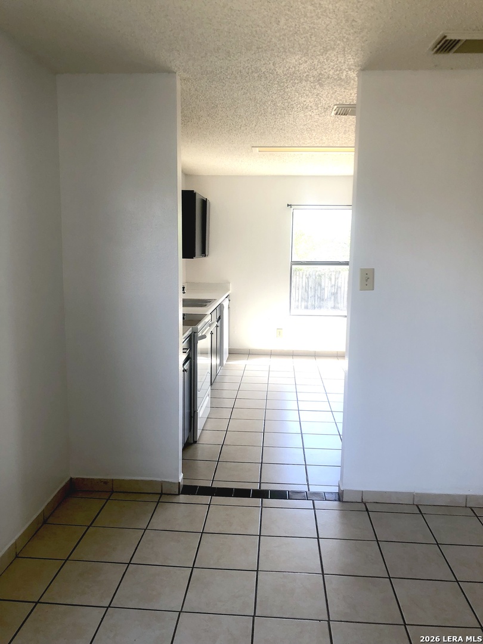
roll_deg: -2.4
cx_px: 242
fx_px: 521
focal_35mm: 28
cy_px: 322
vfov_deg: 63.4
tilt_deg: -7.2
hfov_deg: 49.7
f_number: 1.8
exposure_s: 1/120
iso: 20
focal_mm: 4
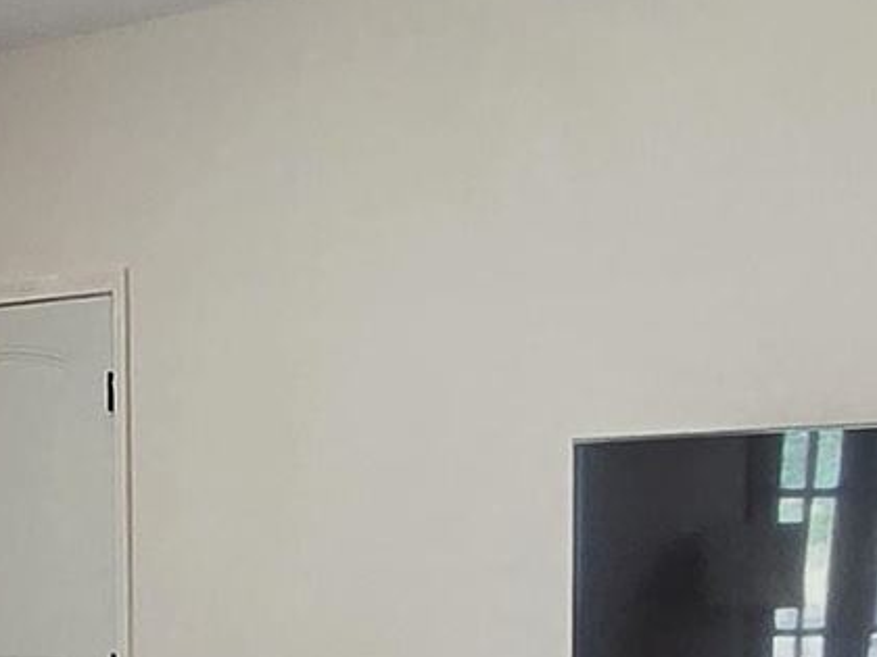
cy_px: 672
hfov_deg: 20.6
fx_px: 2407
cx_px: 309
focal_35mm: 95
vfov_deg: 15.3
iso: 320
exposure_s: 1/120
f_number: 2.2
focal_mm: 2.2
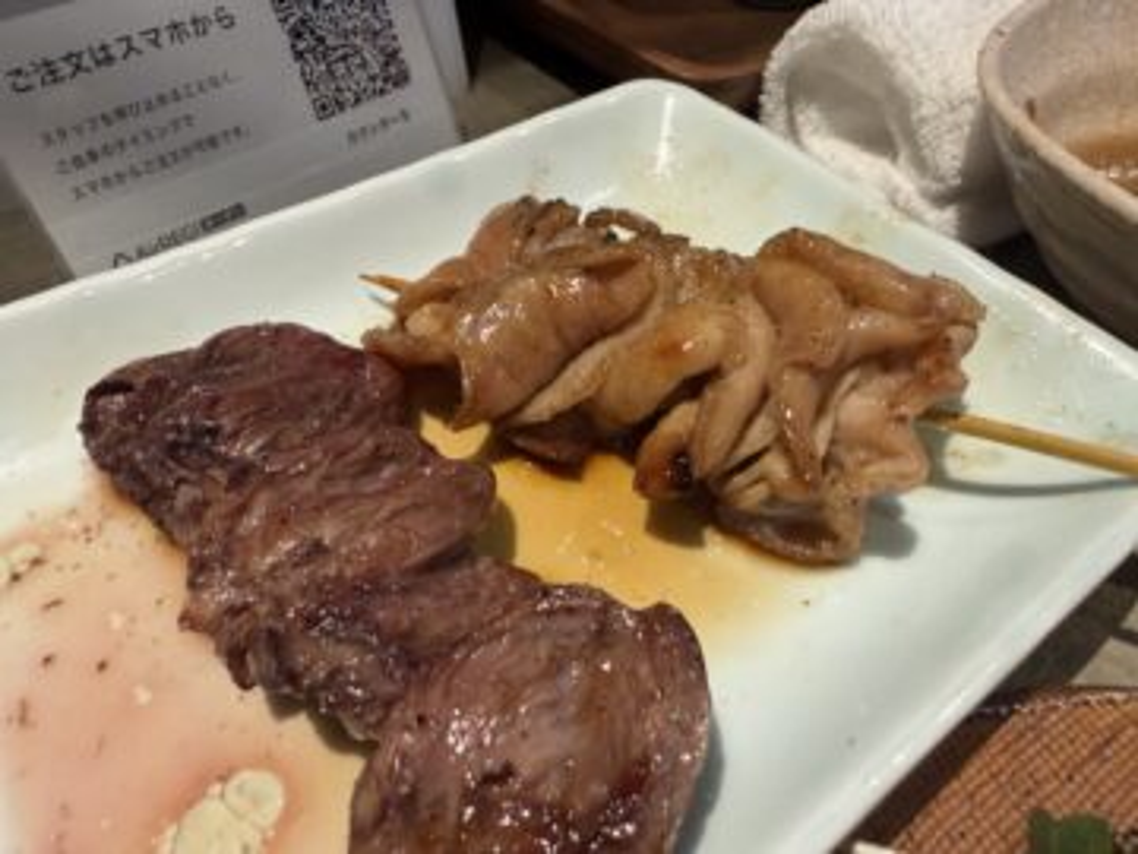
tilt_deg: -49.1
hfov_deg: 71.6
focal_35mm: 24
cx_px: 569
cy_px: 427
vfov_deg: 56.8
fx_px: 789
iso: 250
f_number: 2.2
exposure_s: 1/120
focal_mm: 2.22
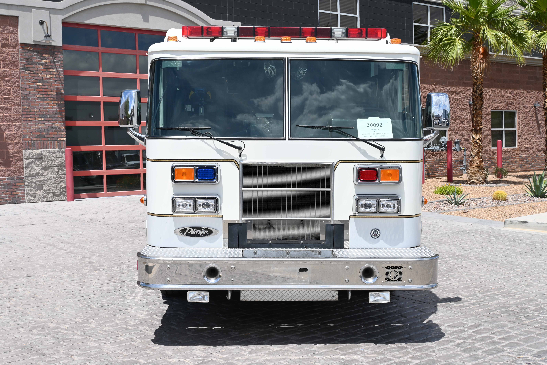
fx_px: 695
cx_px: 274
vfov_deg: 29.4
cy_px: 182
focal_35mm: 46
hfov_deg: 43.0
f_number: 9
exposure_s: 1/320
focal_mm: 30.5
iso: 100
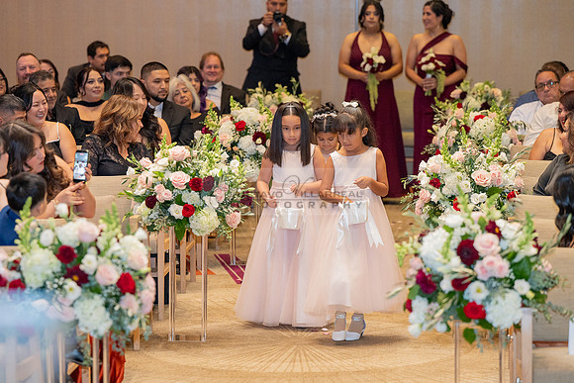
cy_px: 219
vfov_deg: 10.0
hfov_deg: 14.9
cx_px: 287
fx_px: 2188
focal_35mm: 137
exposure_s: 1/160
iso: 1250
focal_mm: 120
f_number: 3.2
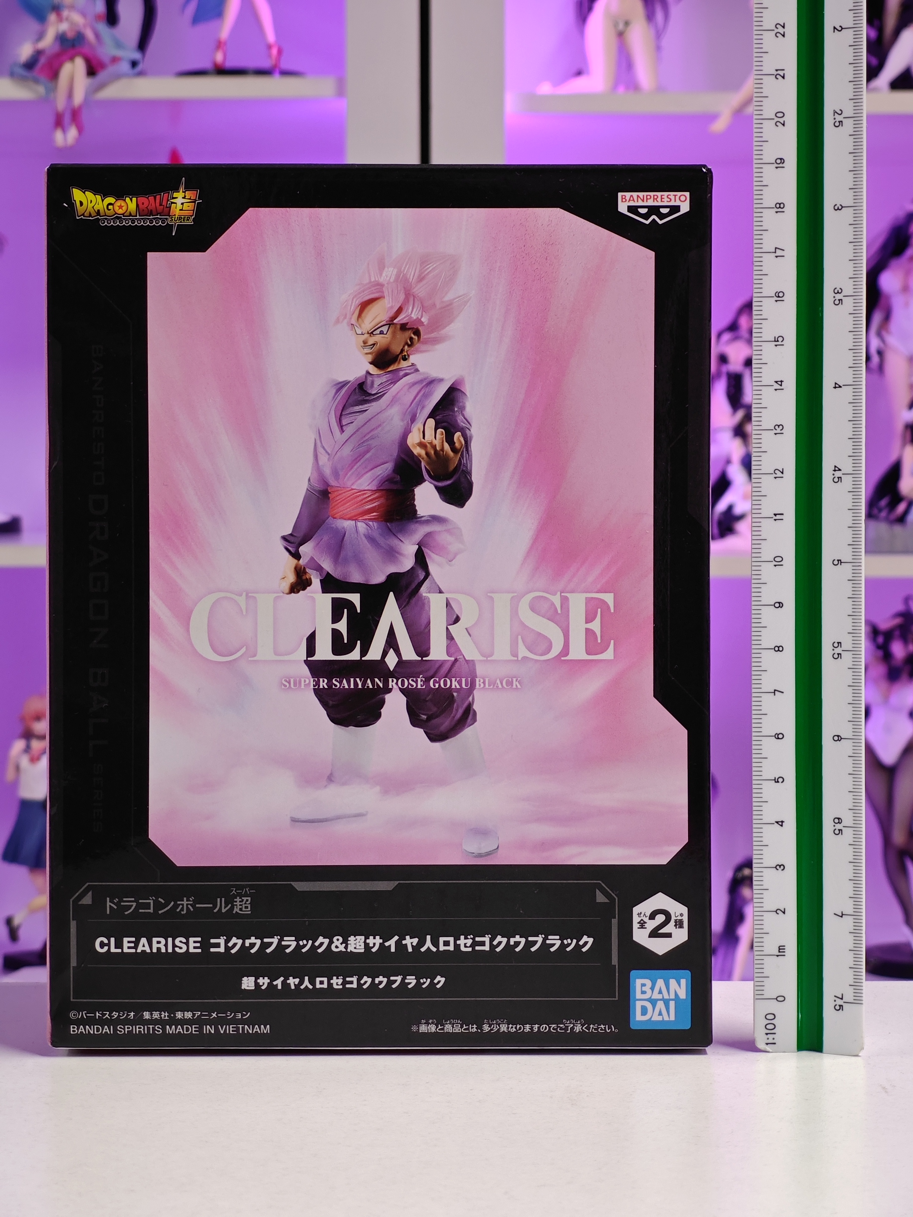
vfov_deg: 24.4
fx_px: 2813
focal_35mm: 80
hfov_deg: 18.4
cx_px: 456
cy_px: 608
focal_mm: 7.48
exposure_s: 1/16.8
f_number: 2.4
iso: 400
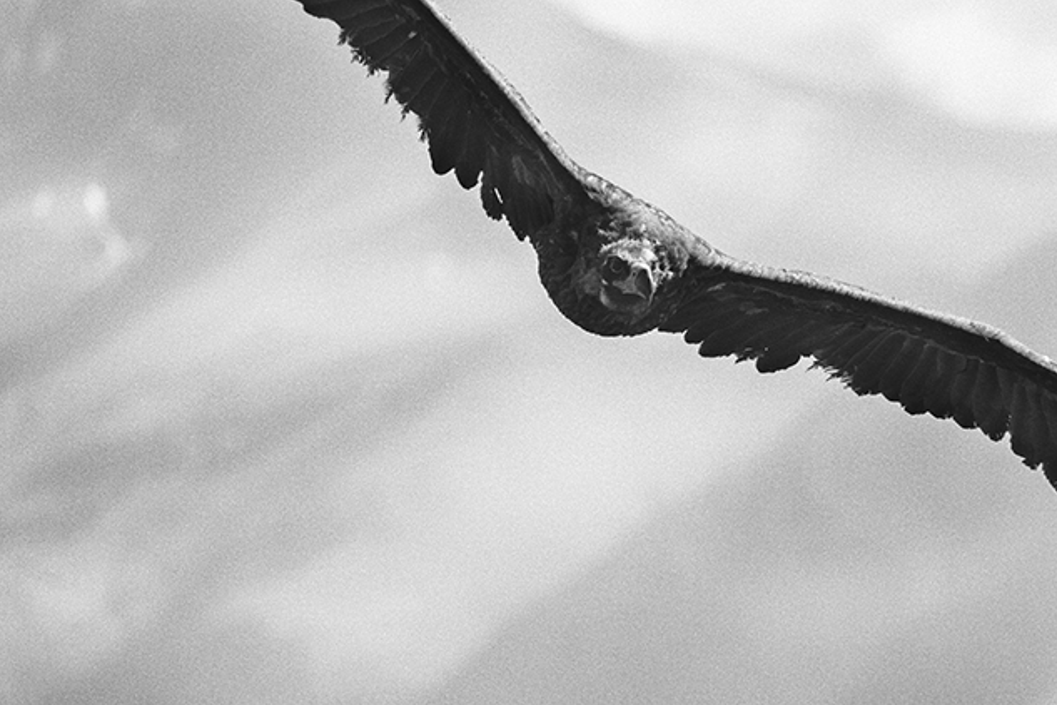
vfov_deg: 2.0
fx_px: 19758
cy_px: 404
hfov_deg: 3.1
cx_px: 990
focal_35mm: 673
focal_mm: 355
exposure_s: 1/1000
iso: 800
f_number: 9
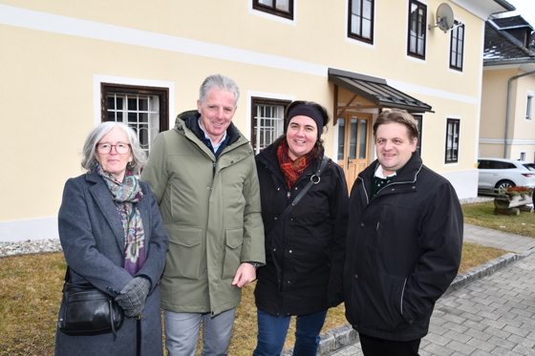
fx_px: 461
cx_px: 268
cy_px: 178
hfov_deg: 60.3
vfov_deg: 42.3
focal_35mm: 31
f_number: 5.6
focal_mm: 21
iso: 100
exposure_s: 1/125
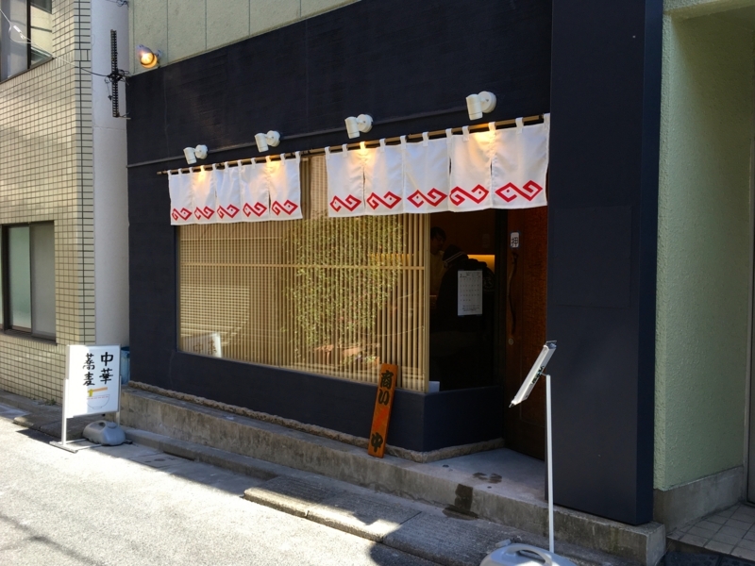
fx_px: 633
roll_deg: +0.5
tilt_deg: -2.8
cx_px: 378
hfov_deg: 61.7
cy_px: 283
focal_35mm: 29
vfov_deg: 48.2
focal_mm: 4.15
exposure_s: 1/202
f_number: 2.2
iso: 25
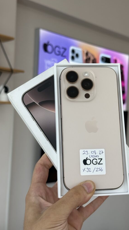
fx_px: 322
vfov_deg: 39.2
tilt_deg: +2.4
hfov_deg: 22.5
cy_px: 114
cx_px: 85
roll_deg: -3.4
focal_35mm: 53
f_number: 1.78
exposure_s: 1/611
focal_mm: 6.76
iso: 64
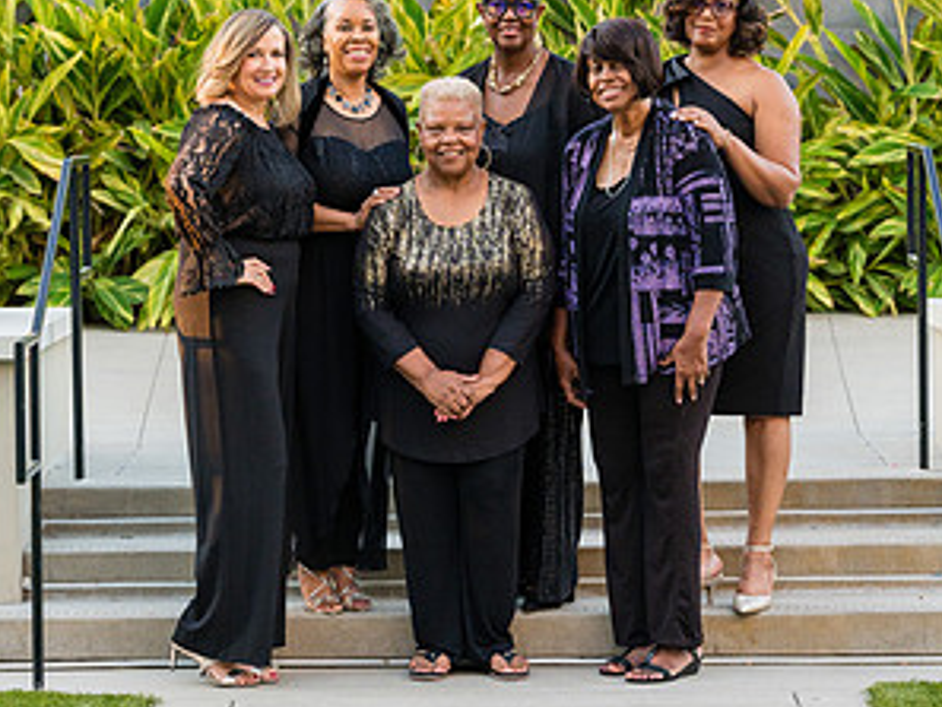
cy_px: 212
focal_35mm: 147
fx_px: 4002
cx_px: 473
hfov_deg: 13.4
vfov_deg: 10.1
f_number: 5
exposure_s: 1/250
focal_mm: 101
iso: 1600
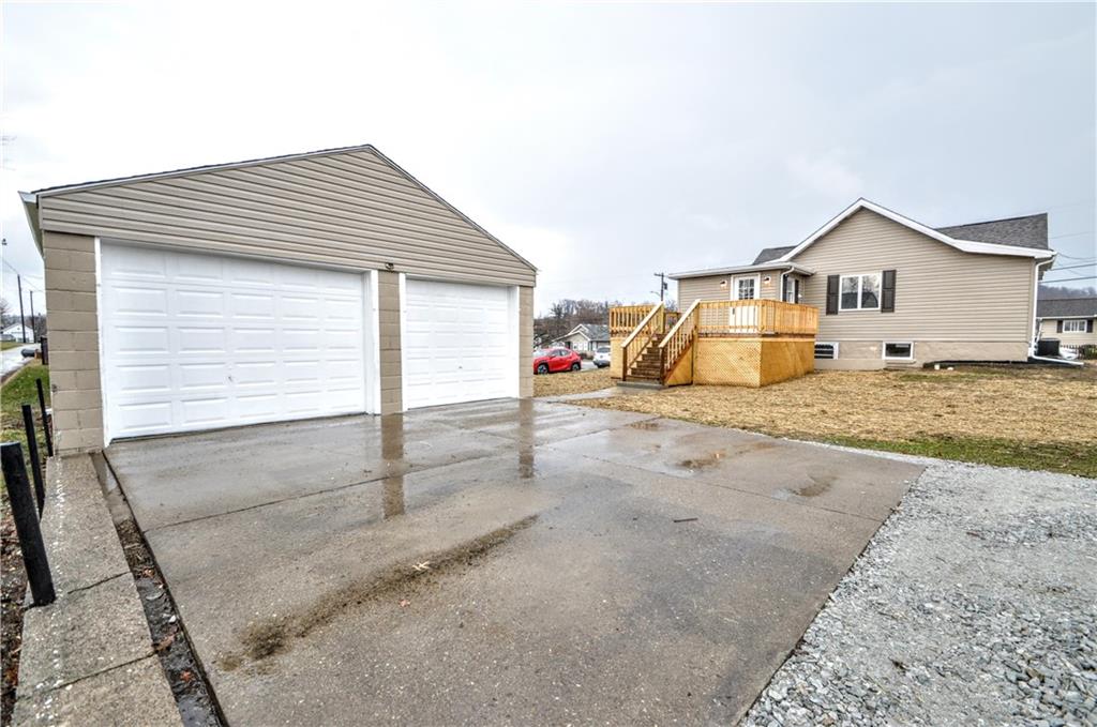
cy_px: 364
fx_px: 456
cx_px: 548
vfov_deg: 77.1
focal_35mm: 15
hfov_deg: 100.5
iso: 320
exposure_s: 1/80
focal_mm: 10
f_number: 6.3
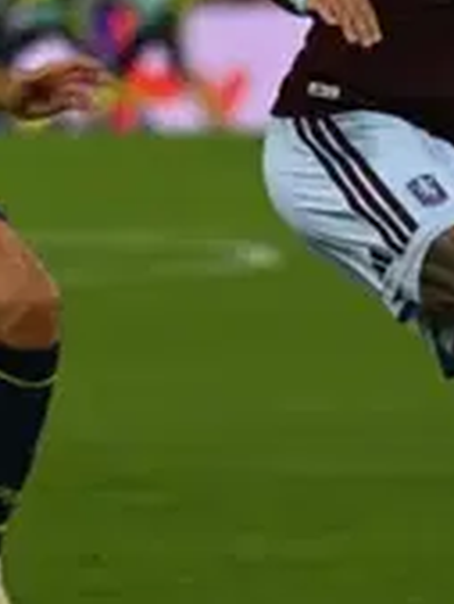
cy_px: 13
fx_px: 17448
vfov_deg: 2.0
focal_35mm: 999
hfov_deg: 1.5
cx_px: 593
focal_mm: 200
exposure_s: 1/400
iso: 400
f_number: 3.5
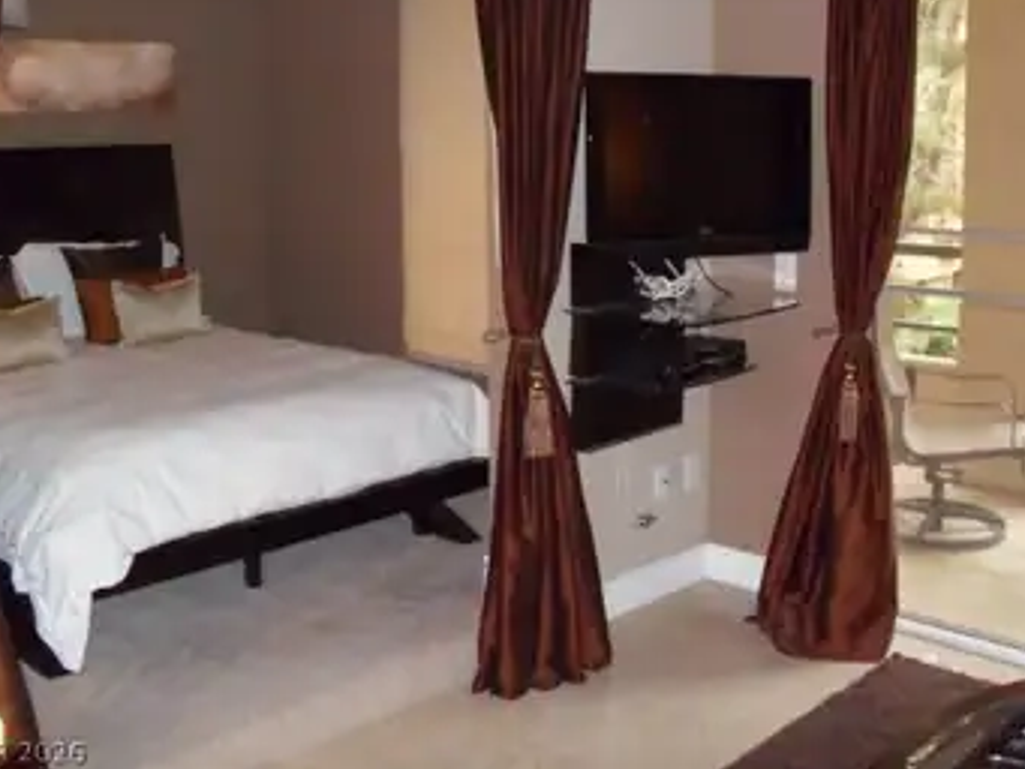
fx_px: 1214
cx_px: 556
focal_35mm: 41
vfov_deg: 35.1
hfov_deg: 45.7
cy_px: 321
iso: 480
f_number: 3
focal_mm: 6.3
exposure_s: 1/45
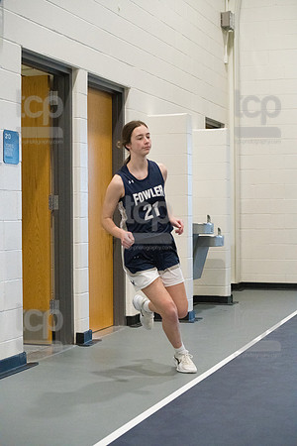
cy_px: 223
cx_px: 148
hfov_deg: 19.5
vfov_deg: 28.8
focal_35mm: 70
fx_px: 866
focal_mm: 70
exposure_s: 1/1600
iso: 6400
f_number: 4.5
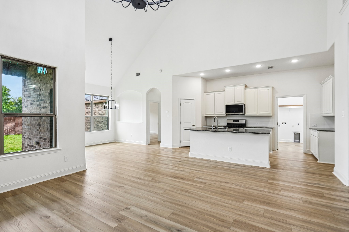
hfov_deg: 96.7
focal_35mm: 16
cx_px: 174
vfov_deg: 73.7
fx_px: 155
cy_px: 116
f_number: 8
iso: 400
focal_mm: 16
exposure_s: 1/30
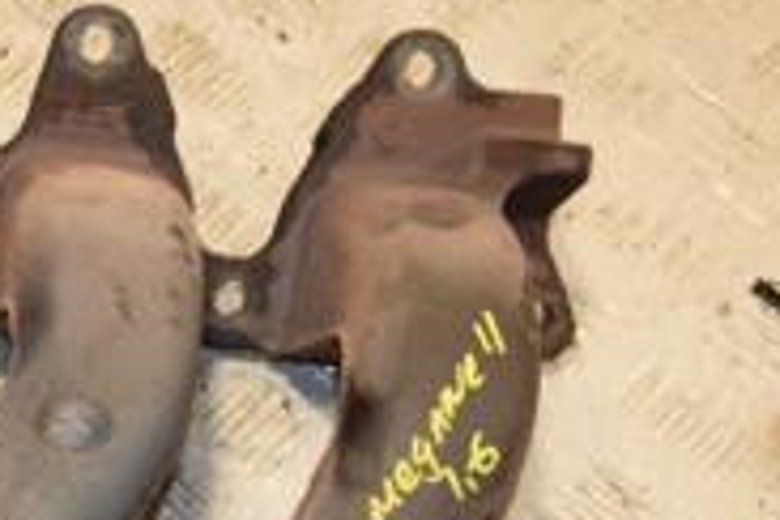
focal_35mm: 123
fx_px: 2657
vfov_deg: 11.0
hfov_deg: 16.0
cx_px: -179
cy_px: 550
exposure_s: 1/200
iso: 800
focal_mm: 25
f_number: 8
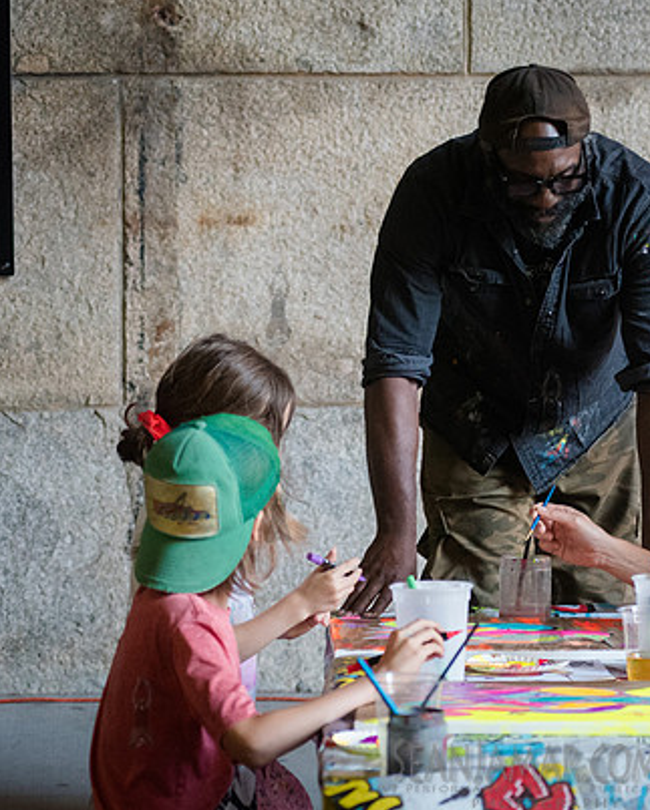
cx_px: 568
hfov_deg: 11.6
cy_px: 379
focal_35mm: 133
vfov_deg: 14.5
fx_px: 3195
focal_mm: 80
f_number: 4
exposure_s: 1/160
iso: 5000
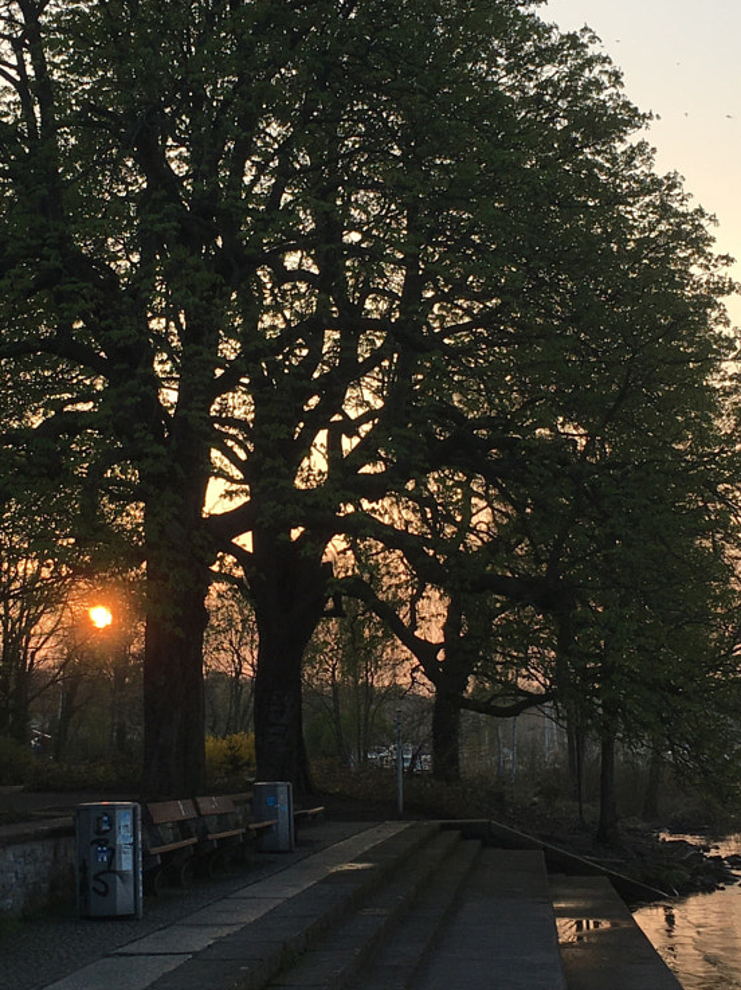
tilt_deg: +8.6
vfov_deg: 30.7
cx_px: 289
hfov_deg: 23.2
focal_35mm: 63
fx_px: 1800
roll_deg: +2.0
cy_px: 463
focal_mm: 4.15
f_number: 2.2
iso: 25
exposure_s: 1/432
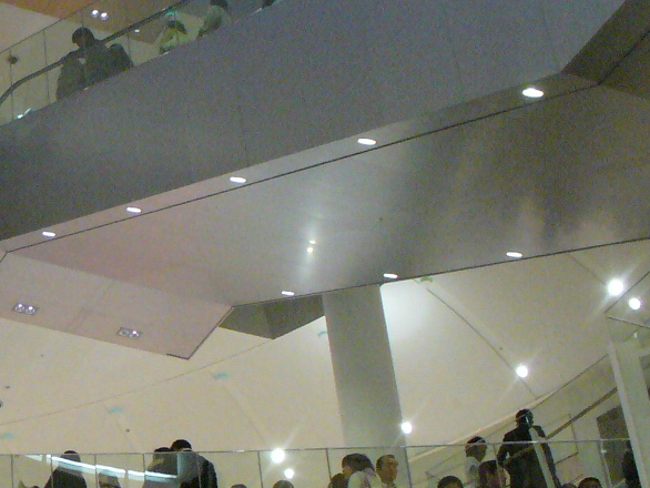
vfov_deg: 14.6
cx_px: -133
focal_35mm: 101
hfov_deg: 18.4
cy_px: 331
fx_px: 1897
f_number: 2.8
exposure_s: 1/100
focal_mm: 6.1
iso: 400
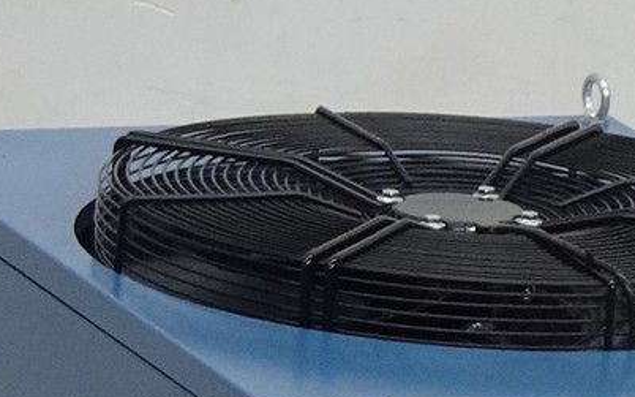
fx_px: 7941
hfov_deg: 4.6
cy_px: 976
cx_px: 457
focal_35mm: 459
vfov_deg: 2.8
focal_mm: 13.45
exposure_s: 1/100
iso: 640
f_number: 5
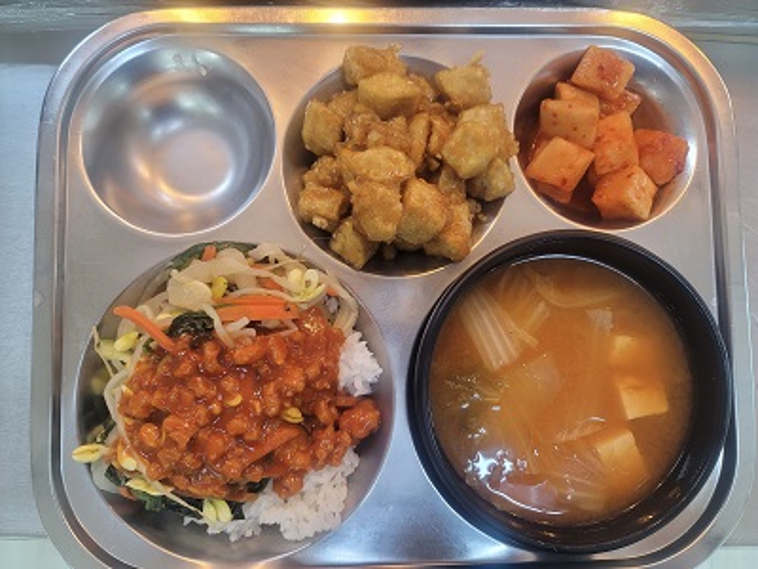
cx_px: 379
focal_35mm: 25
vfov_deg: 54.9
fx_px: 547
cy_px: 284
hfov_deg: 69.4
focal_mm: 7
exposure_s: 1/50
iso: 160
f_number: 1.8
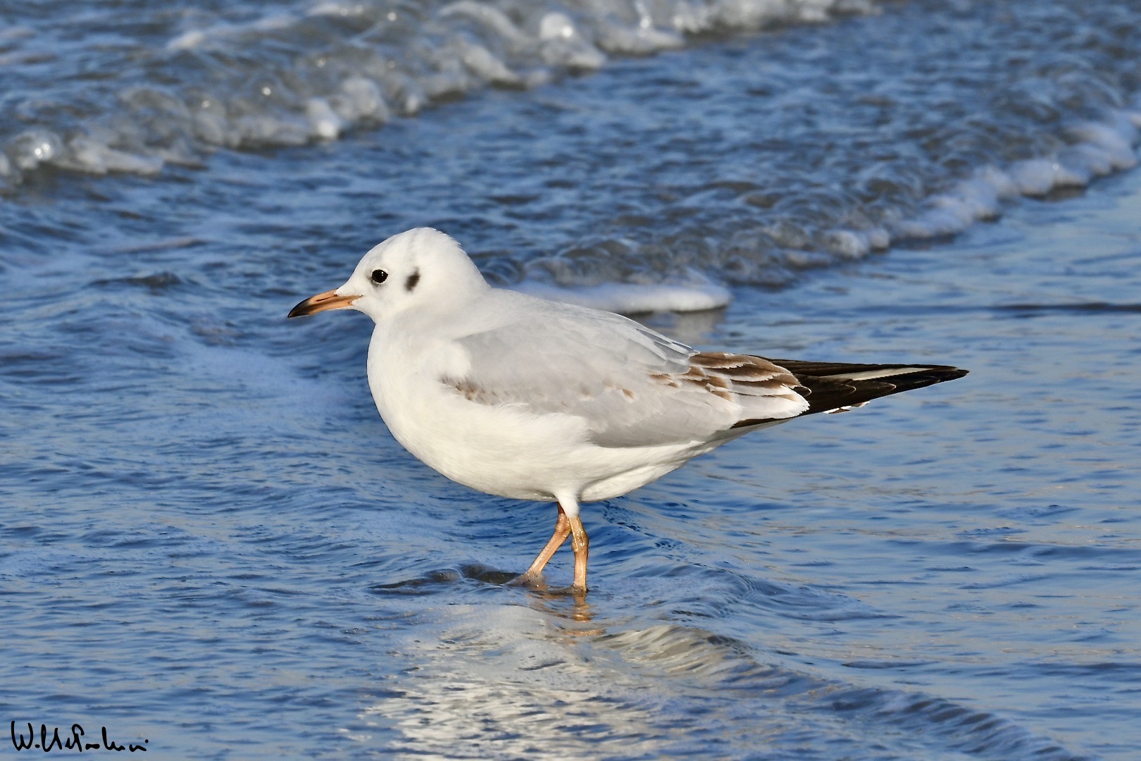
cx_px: 570
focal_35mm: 1000
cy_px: 380
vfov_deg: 1.4
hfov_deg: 2.1
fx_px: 31692
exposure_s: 1/400
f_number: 16
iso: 250
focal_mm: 500
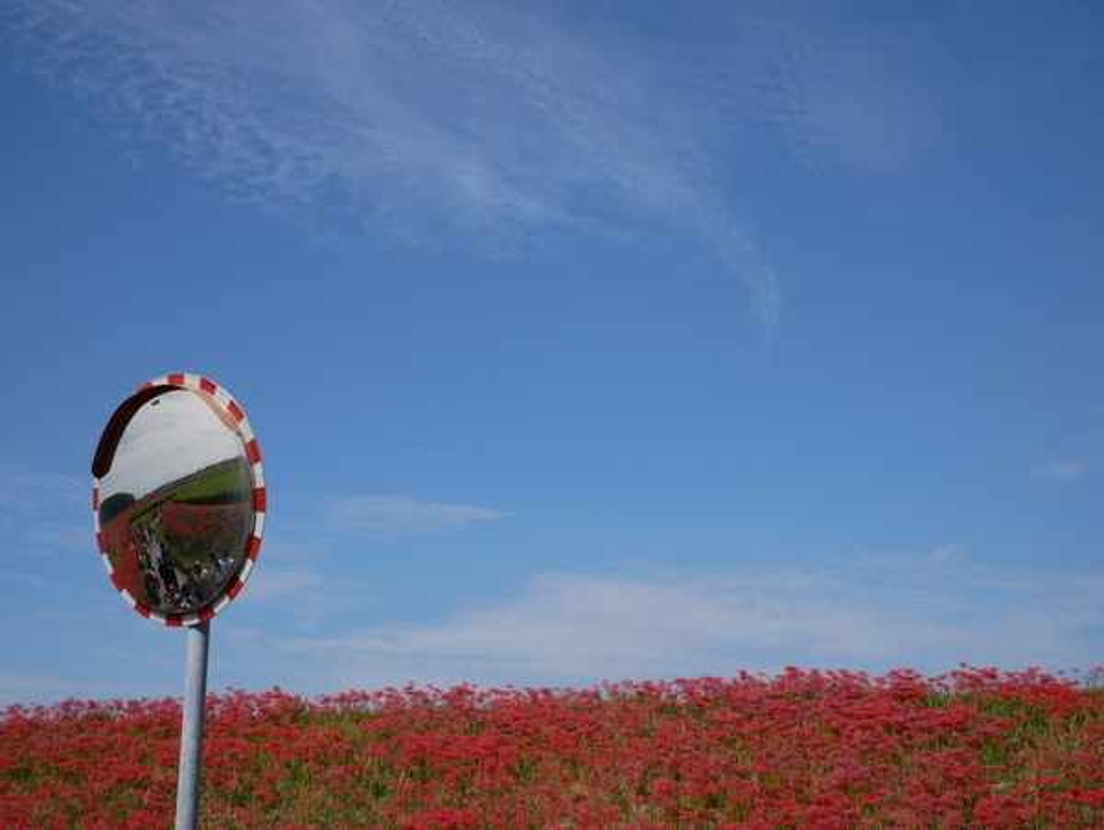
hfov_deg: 46.8
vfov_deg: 36.0
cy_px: 415
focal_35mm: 40
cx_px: 552
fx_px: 1277
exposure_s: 1/500
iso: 200
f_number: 10
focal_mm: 20
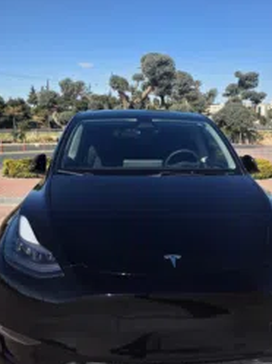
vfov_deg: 50.0
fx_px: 389
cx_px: 143
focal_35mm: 37
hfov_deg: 38.6
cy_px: 151
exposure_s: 1/10000
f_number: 1.7
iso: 80
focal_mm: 6.3
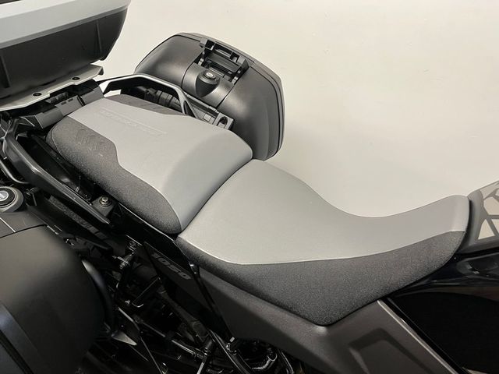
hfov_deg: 67.3
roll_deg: +0.2
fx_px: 375
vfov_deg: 53.1
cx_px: 250
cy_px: 187
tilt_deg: -36.2
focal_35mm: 26
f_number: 1.6
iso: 125
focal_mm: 5.1
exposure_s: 1/50
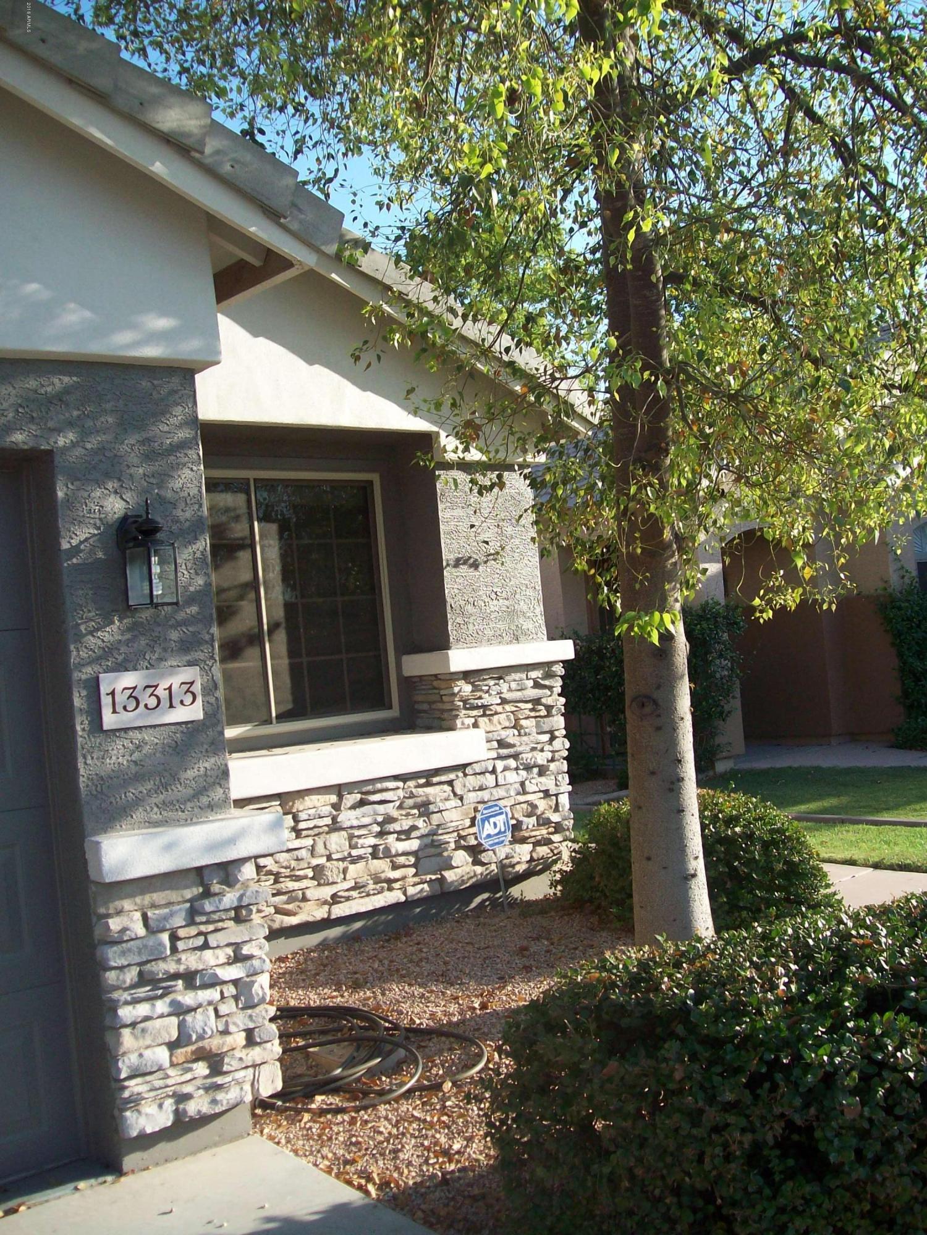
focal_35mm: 36
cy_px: 618
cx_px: 464
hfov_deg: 39.7
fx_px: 1285
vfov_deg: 51.4
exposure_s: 1/512
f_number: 2.7
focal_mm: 6
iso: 80
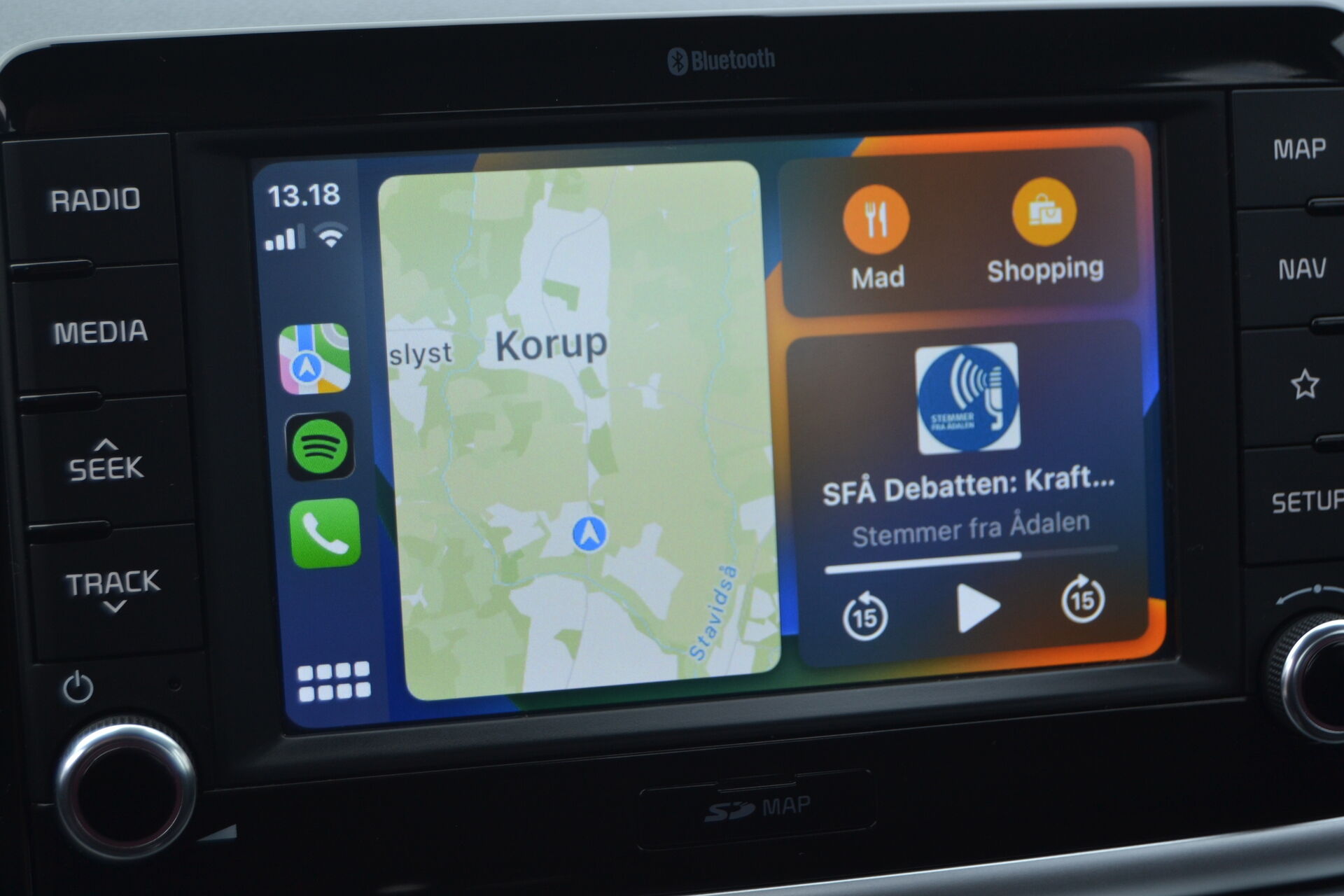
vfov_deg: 19.7
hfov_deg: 29.2
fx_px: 2576
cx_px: 672
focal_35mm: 69
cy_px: 448
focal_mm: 46
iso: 220
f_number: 5.6
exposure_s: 1/125
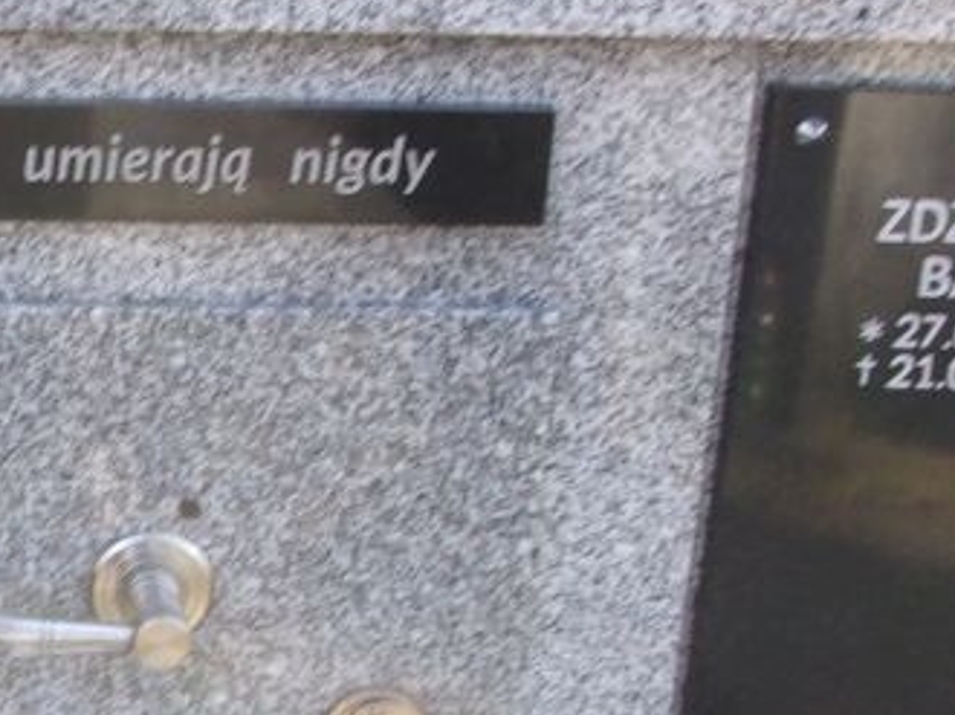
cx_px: 23
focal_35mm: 87
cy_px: 515
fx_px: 2398
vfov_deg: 16.9
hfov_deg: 21.8
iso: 80
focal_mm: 5.1
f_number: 3.9
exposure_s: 1/56
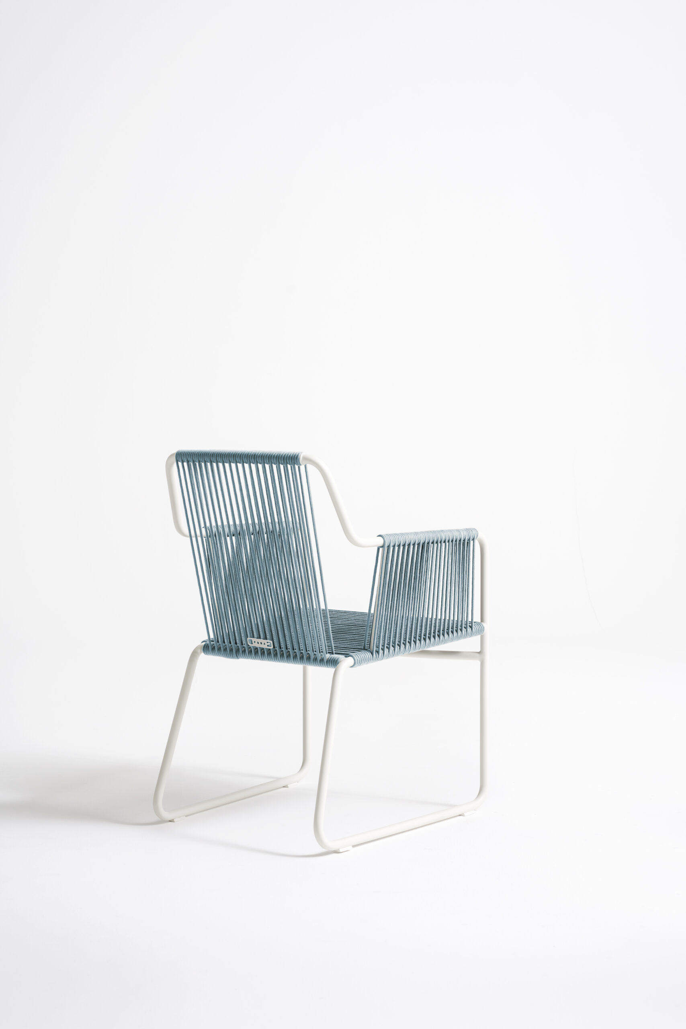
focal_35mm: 60
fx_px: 1715
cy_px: 514
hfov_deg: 22.6
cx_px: 343
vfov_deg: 33.4
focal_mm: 60
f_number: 6.3
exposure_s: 1/60
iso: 100
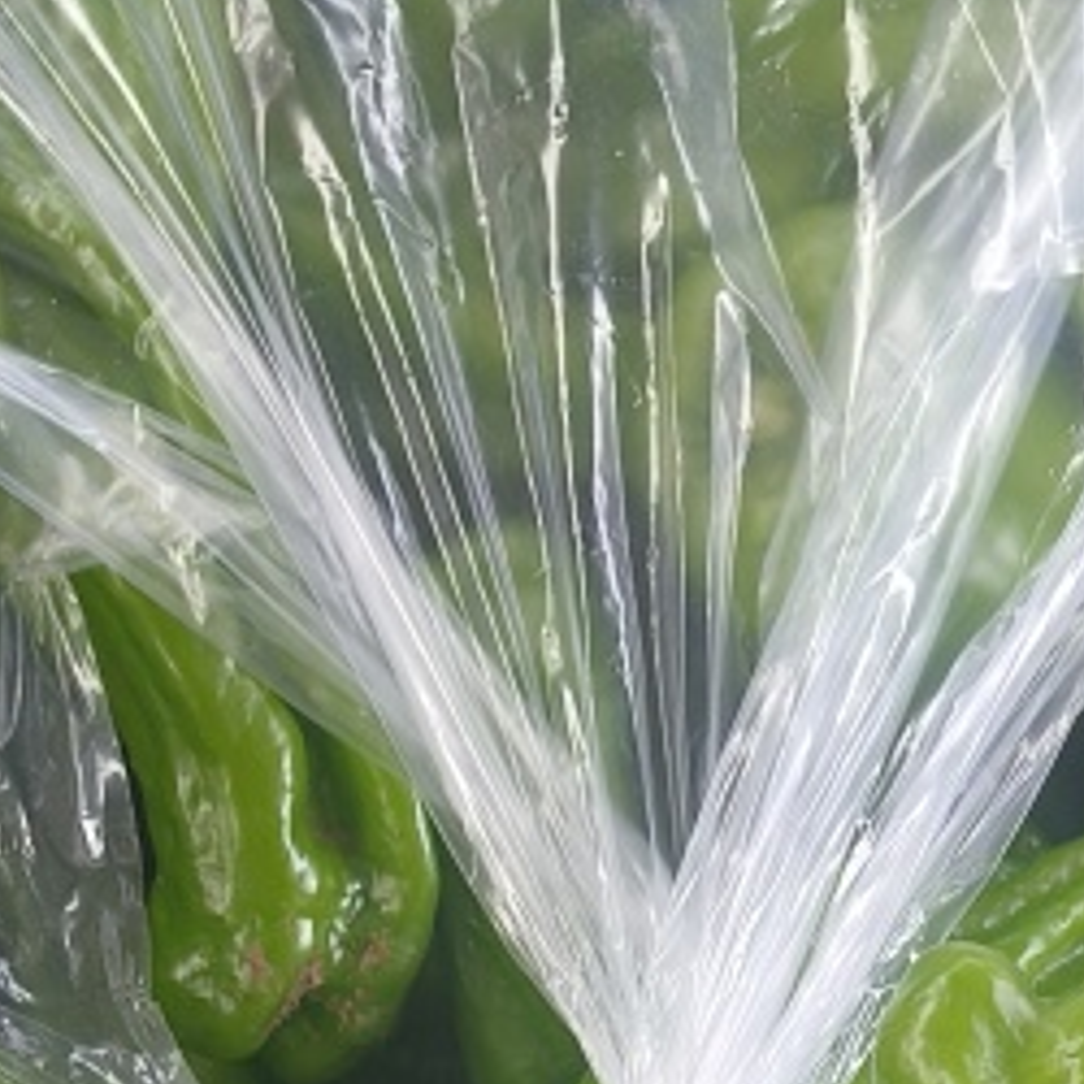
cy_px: 2183
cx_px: 460
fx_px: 3472
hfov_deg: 17.7
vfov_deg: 14.6
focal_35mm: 98
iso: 125
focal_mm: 4.84
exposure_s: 1/100
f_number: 1.8
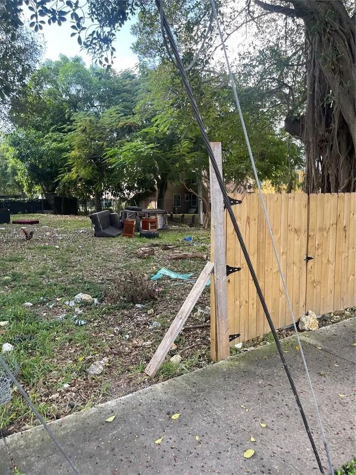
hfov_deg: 53.1
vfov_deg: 67.3
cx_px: 178
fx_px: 356
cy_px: 238
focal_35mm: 26
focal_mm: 5.1
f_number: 1.6
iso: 32
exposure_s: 1/254
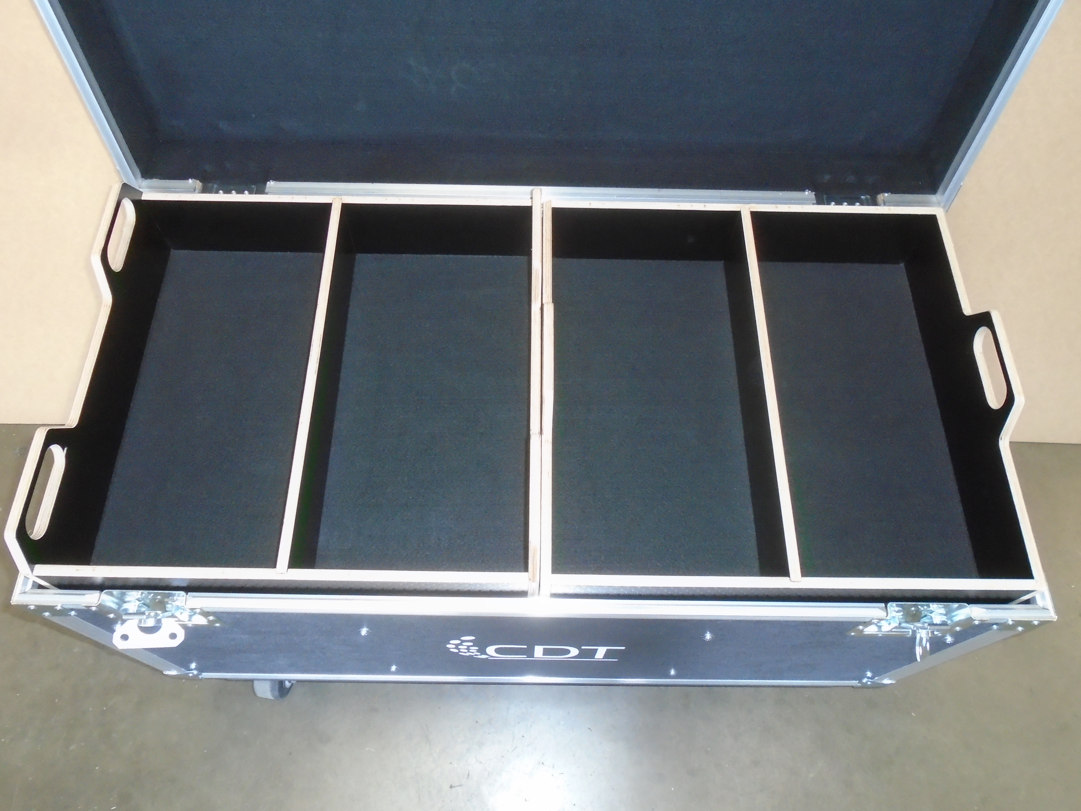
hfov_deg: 67.3
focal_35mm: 26
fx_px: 812
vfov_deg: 53.1
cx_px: 540
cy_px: 406
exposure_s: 1/60
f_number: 3.2
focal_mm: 4.6
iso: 400
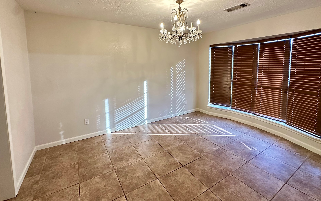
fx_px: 140
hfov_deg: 97.8
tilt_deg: -4.6
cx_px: 155
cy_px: 78
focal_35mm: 16
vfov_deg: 70.3
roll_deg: -0.3
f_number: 2.2
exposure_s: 1/60
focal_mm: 2.22
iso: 500
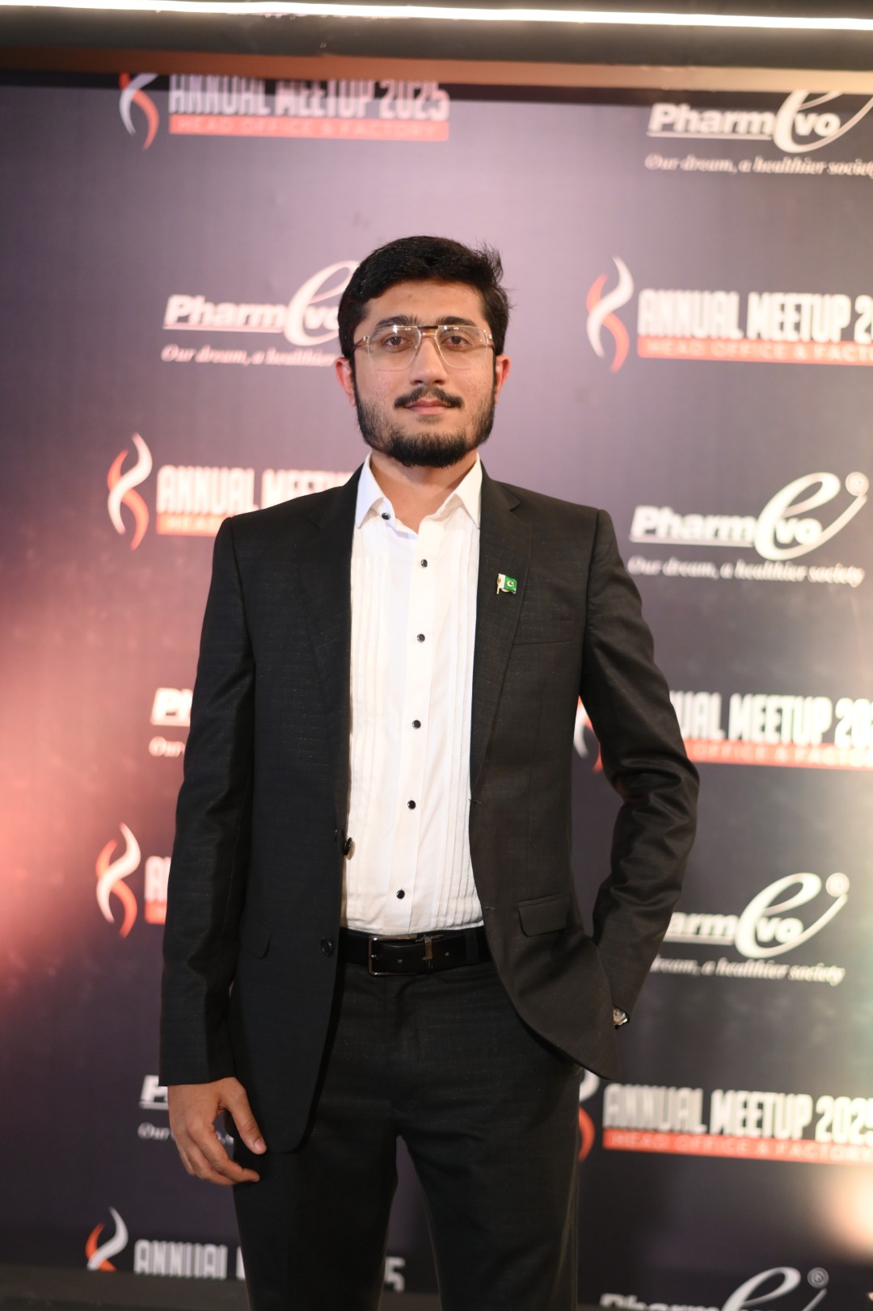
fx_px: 1821
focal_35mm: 50
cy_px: 656
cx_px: 436
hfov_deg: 27.0
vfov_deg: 39.6
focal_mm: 50
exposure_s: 1/160
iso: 2000
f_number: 1.8
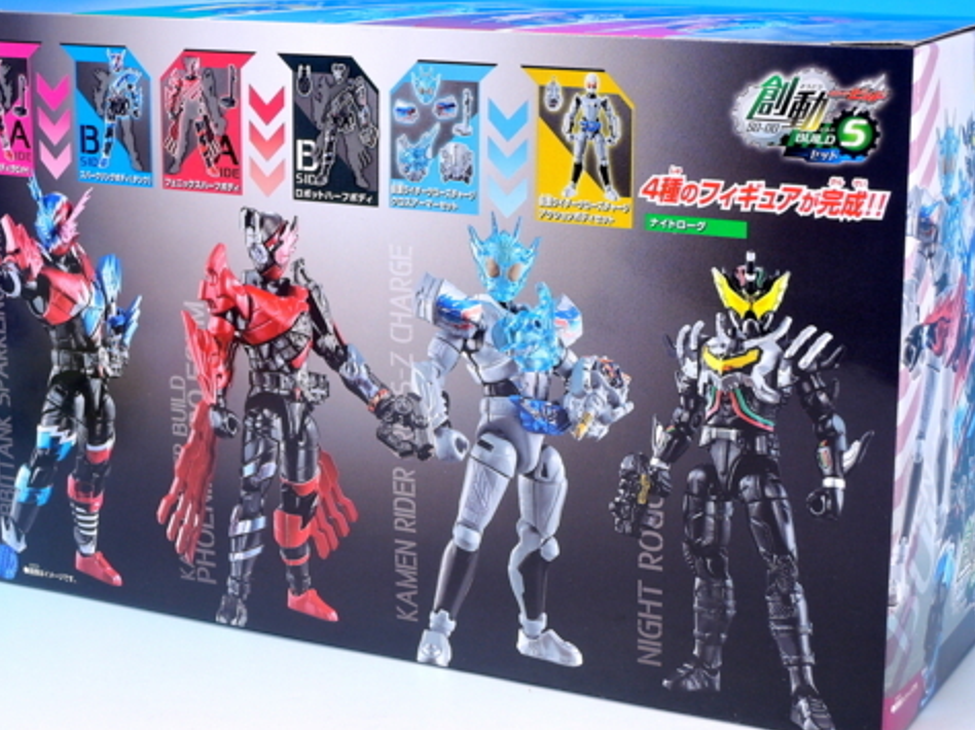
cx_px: 473
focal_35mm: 76
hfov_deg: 25.7
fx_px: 2140
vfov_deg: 19.4
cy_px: 350
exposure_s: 1/2.5
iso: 80
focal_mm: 12.8
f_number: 5.2
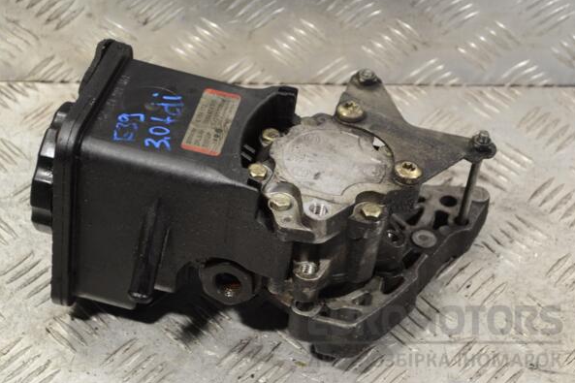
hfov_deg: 24.3
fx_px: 1333
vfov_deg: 16.3
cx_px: 290
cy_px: 191
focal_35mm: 84
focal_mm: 55
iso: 360
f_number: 5.6
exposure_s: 1/30
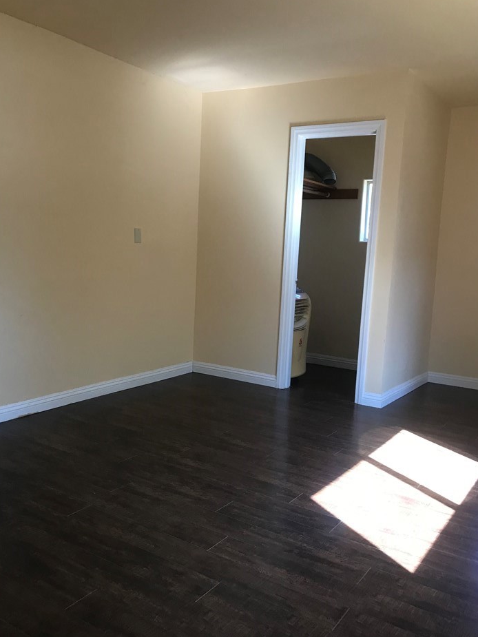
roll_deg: -1.5
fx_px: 571
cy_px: 335
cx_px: 222
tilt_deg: -8.3
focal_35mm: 31
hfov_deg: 45.4
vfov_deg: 58.3
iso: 40
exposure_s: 1/24
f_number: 1.8
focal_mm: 3.99
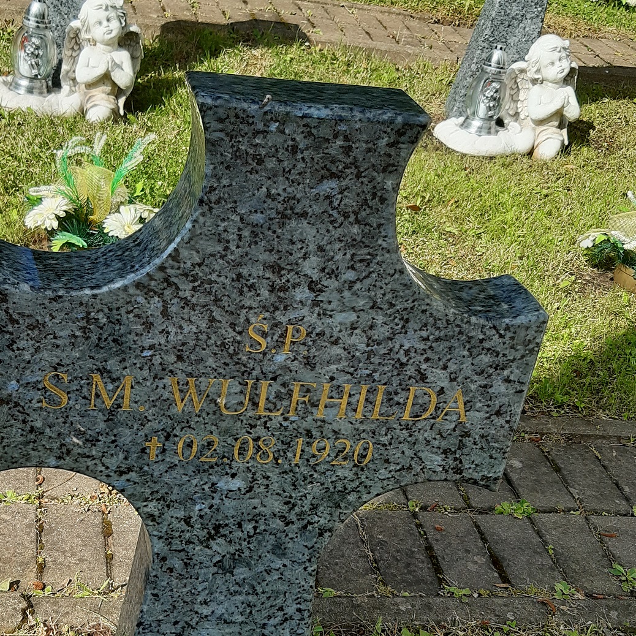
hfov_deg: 33.2
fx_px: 1060
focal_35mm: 51
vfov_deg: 33.3
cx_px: 230
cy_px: 392
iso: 40
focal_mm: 3.92
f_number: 1.7
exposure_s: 1/1025
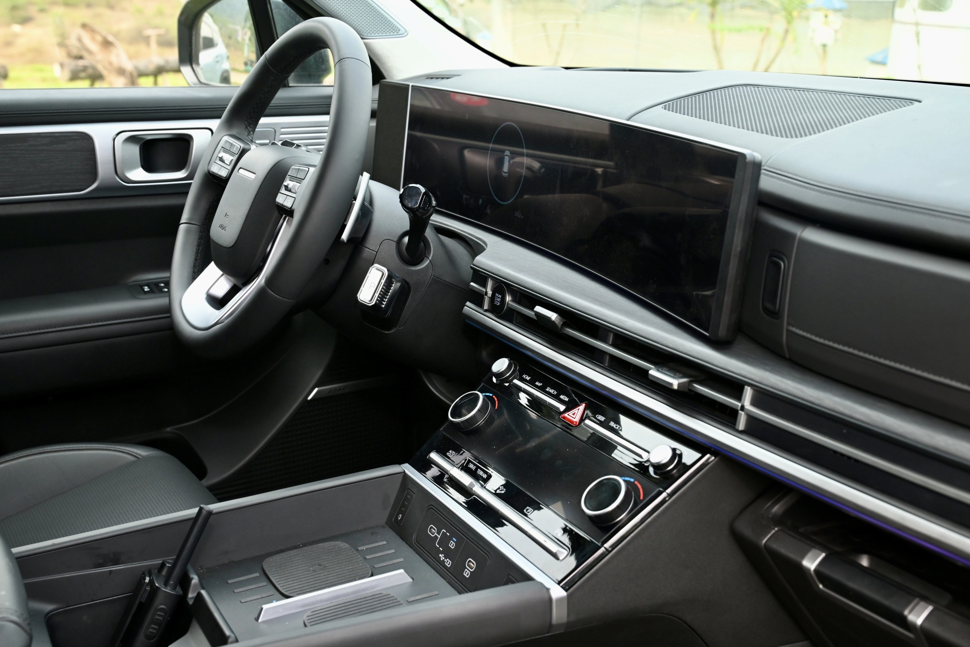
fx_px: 1159
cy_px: 324
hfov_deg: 45.4
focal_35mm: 43
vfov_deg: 31.2
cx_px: 485
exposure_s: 1/200
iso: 800
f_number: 7.1
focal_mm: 43
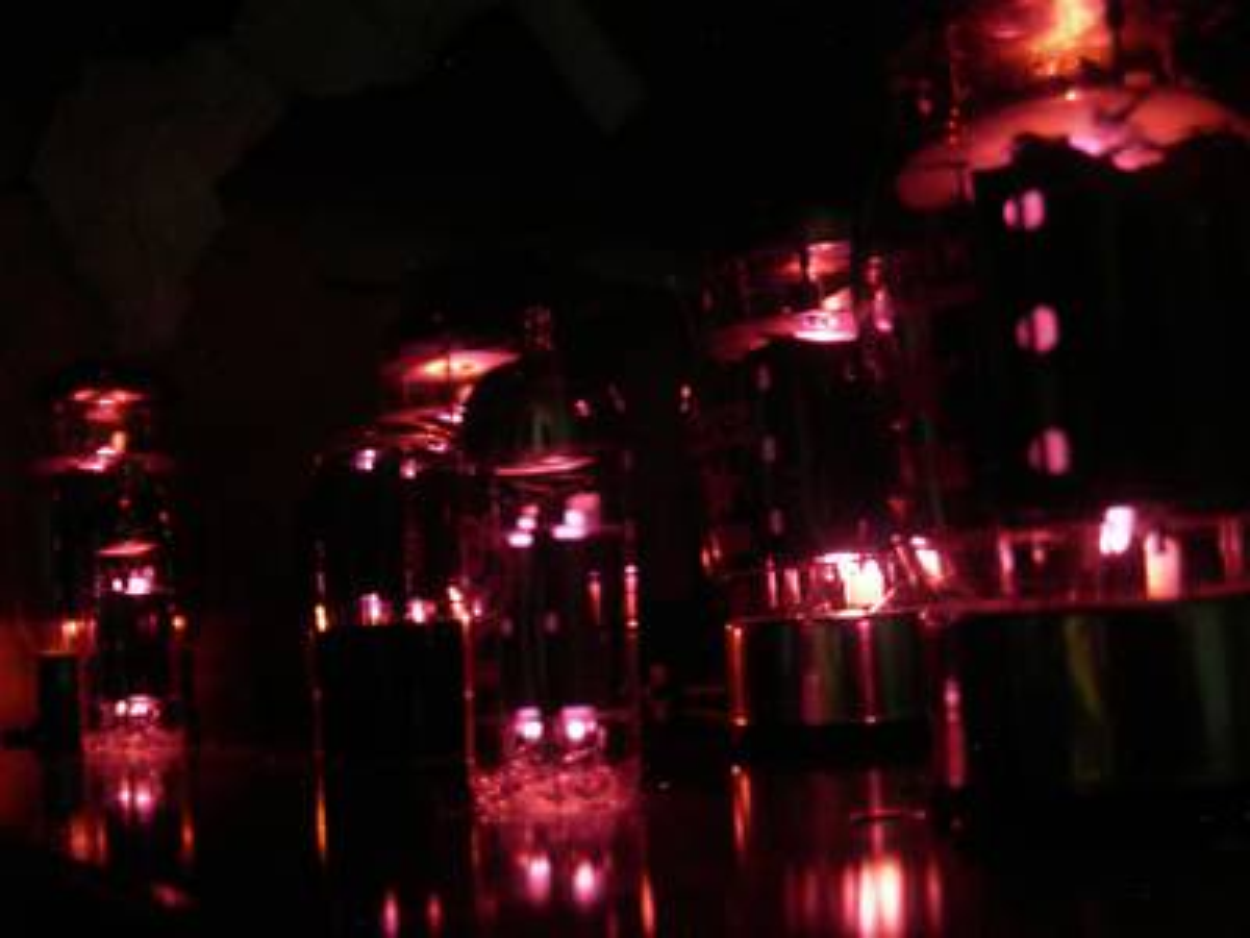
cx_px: 625
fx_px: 1372
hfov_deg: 49.0
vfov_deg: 37.7
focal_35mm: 38
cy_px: 469
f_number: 2.8
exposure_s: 2
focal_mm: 7.8
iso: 200
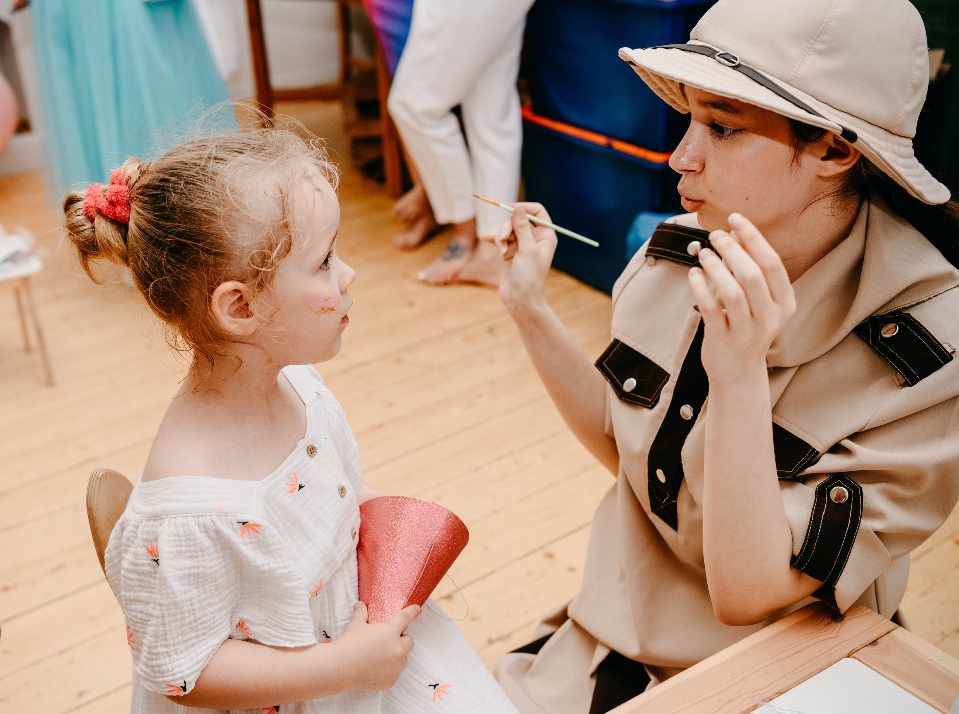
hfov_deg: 45.0
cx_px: 383
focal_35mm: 42
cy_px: 384
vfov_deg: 34.4
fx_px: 1151
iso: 200
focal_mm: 36
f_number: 3.5
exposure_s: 1/160
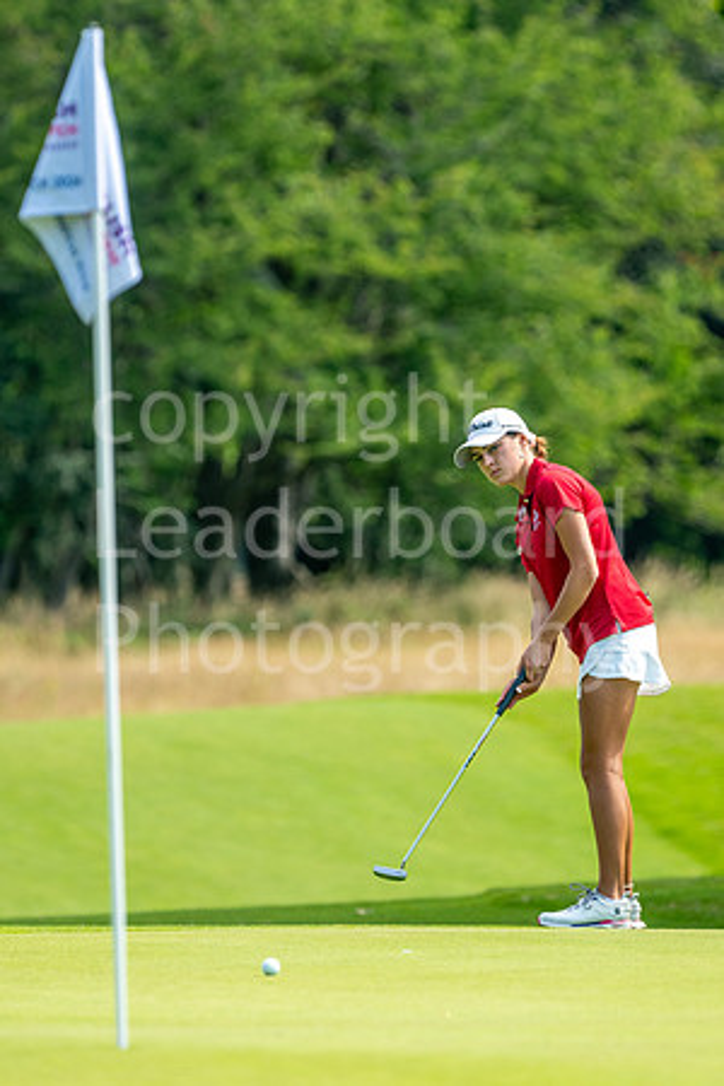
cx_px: 362
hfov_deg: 3.1
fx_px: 13574
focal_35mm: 450
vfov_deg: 4.6
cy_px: 543
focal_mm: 300
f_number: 5
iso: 320
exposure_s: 1/1000
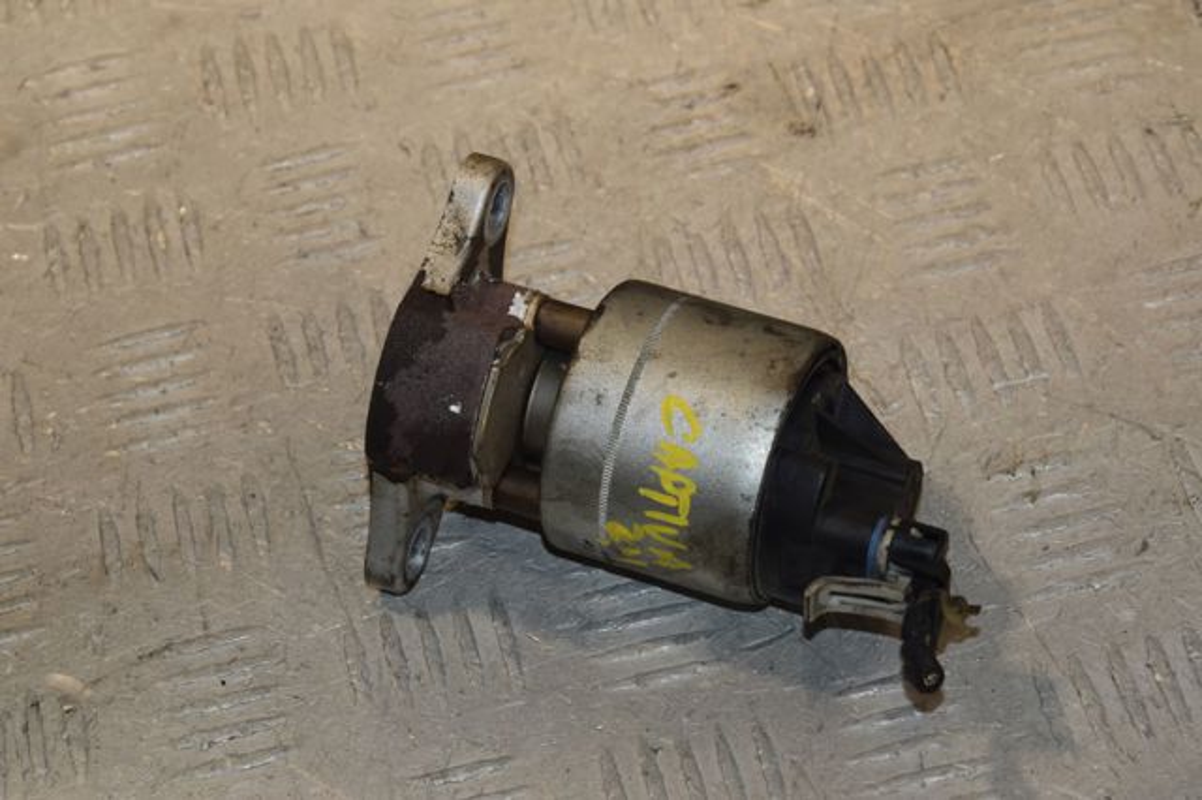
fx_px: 3754
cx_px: 601
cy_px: 400
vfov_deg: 12.2
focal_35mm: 112
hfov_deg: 18.2
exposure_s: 1/200
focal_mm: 75
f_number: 9
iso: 800
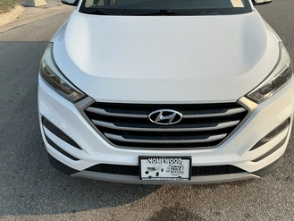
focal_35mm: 34
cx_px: 155
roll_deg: -0.3
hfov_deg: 53.9
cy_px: 107
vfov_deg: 41.8
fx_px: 289
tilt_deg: -27.6
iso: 25
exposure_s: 1/1221
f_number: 1.8
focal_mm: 3
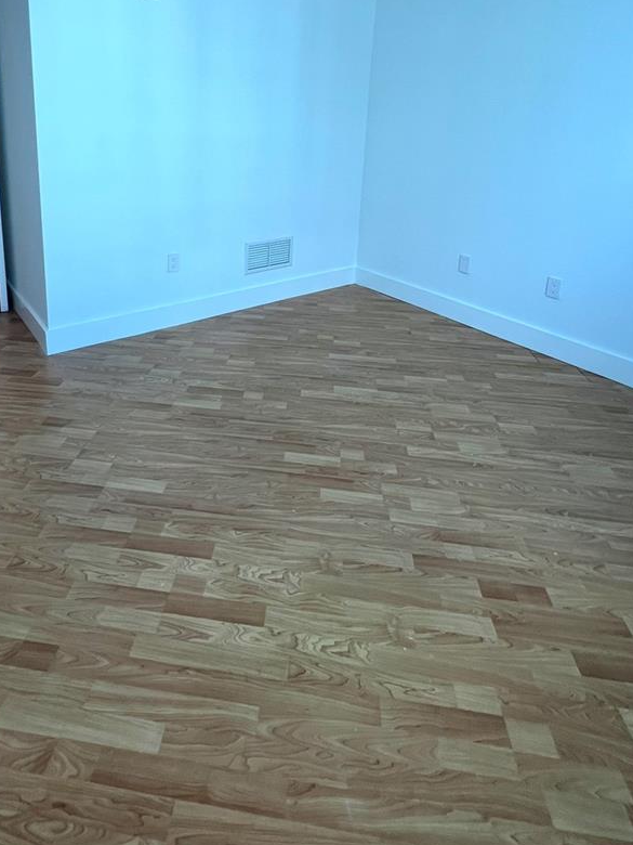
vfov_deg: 76.7
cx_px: 267
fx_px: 488
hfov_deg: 65.6
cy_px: 228
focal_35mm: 20
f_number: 1.8
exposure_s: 1/120
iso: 50
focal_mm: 1.57
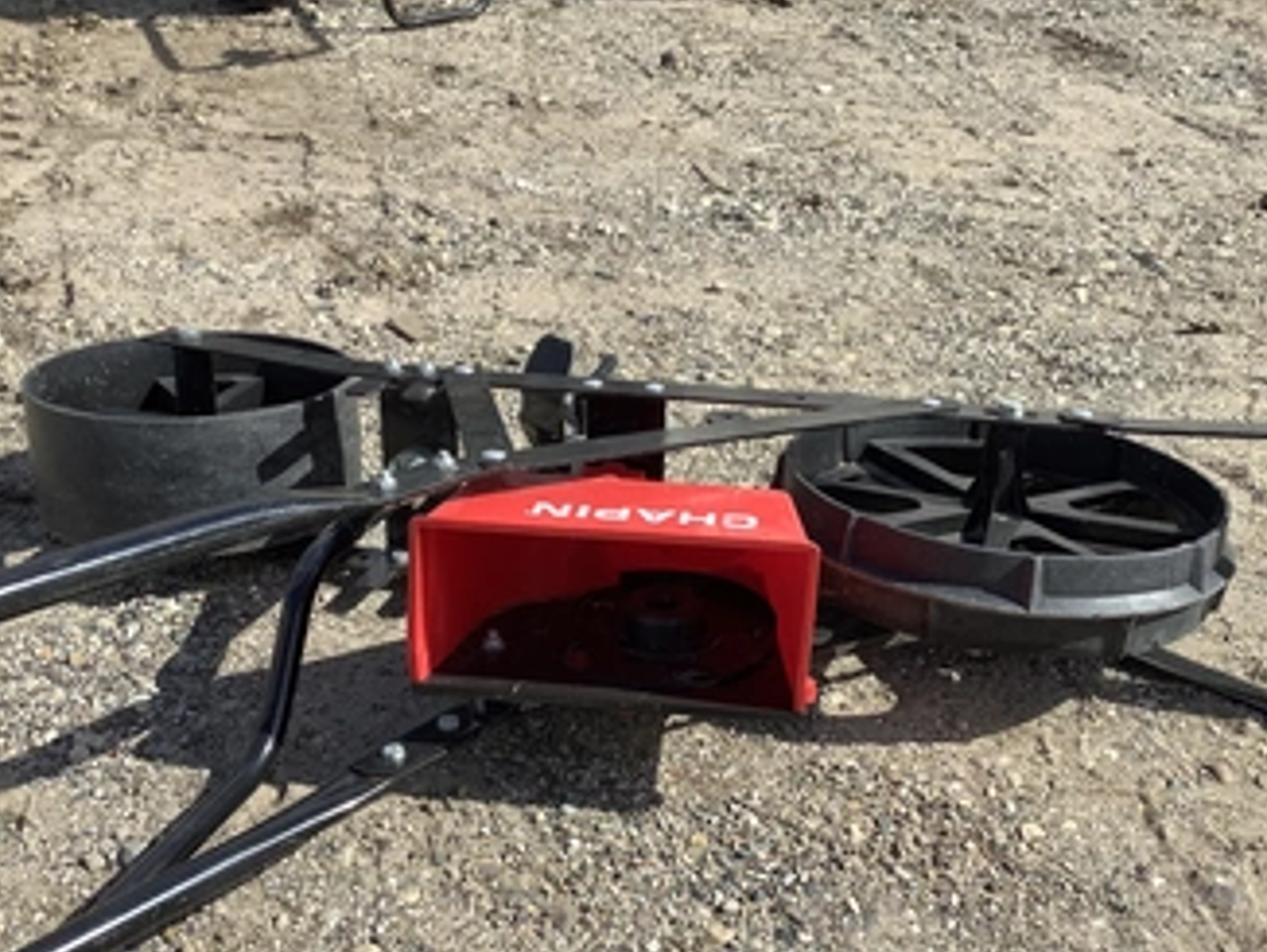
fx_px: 1392
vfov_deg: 37.8
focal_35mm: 38
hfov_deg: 48.9
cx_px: 692
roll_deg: -2.1
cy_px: 501
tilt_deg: -31.0
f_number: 2.4
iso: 25
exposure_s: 1/1381
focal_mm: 3.3
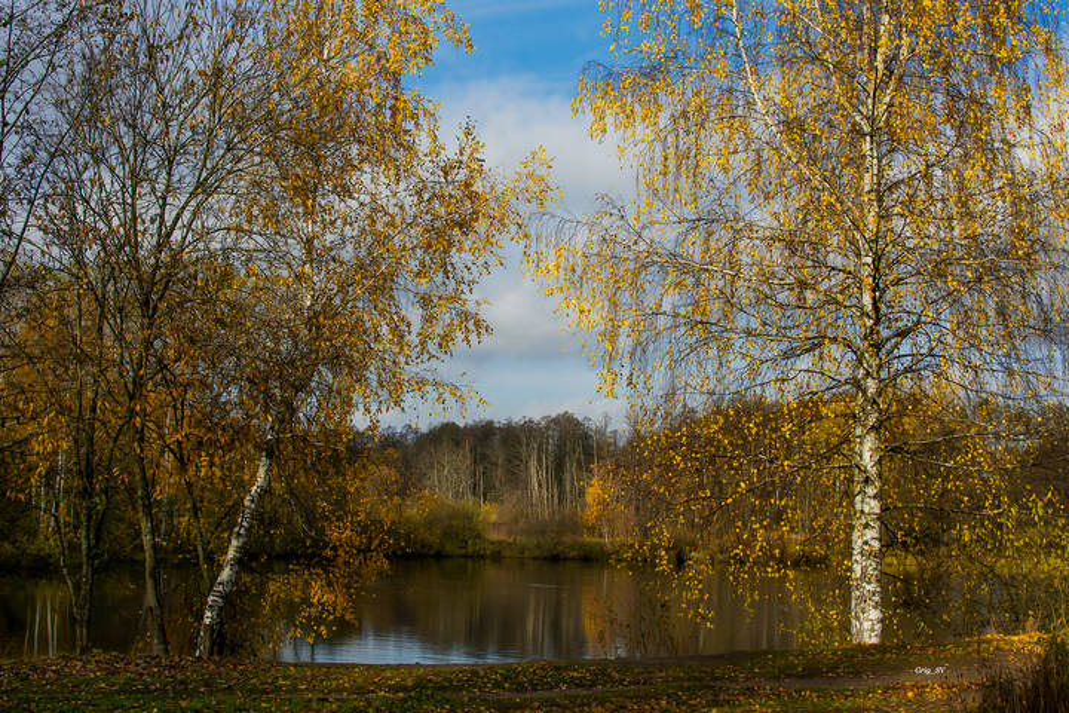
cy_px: 356
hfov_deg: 37.9
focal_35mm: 52
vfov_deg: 25.8
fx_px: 1559
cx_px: 534
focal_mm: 35
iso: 280
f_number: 10
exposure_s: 1/400
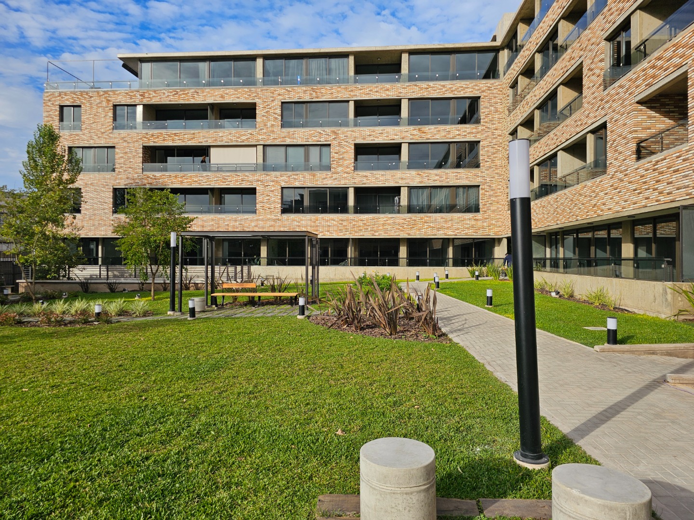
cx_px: 347
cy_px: 260
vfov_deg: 58.9
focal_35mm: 23
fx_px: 461
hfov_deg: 73.9
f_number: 1.7
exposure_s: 1/728
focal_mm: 6.3
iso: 10
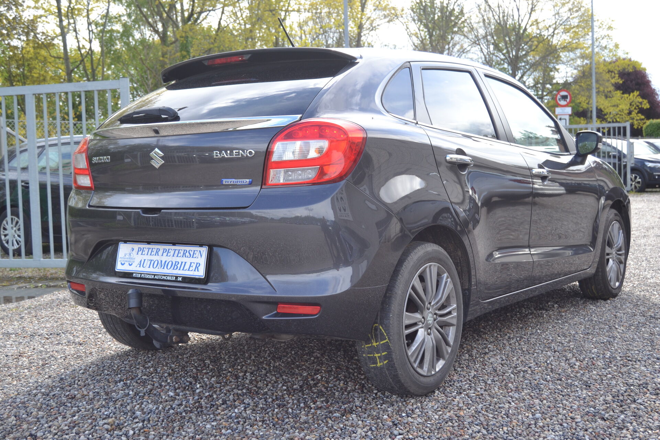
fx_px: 715
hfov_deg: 49.6
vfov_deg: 34.2
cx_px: 330
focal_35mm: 39
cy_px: 220
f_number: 5.6
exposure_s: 1/125
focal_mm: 26
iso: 125
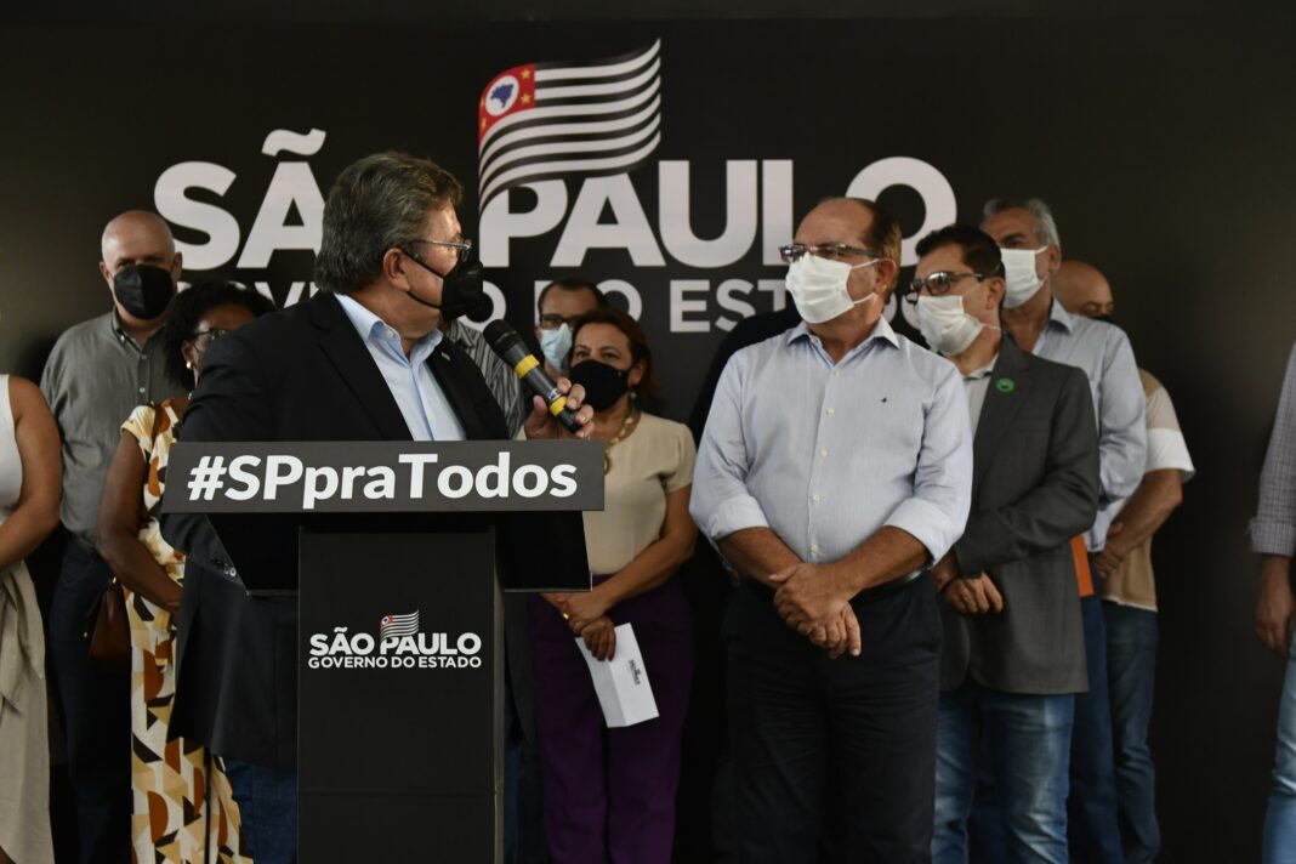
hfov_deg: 38.2
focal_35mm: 52
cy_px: 432
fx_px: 1872
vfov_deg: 26.0
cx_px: 648
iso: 1100
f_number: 4
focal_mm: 35
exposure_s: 1/60
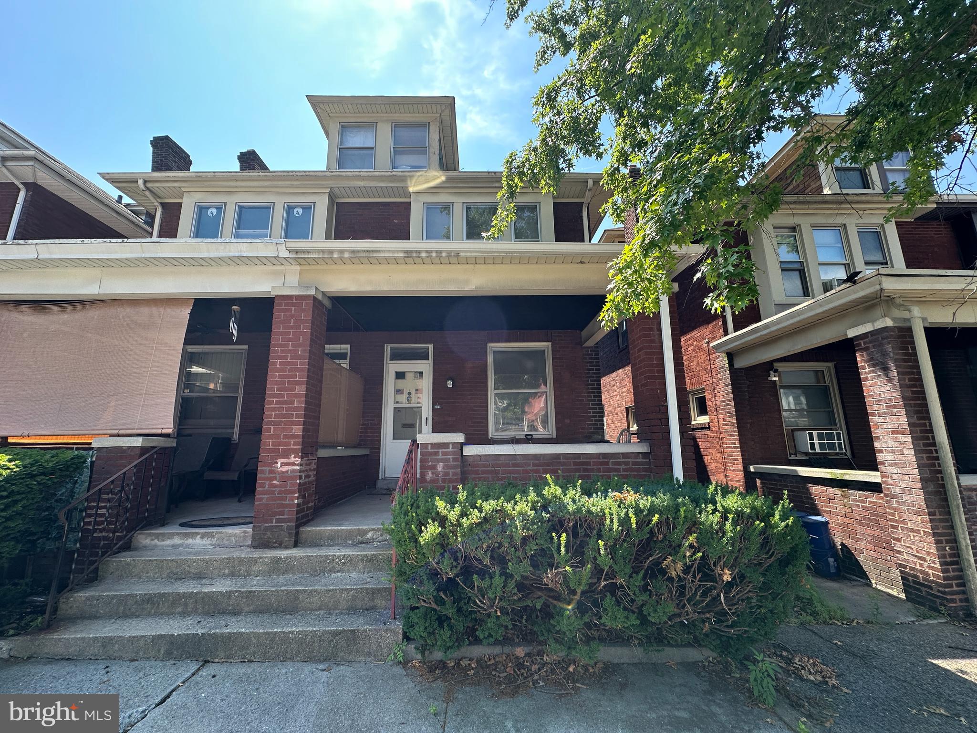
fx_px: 395
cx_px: 488
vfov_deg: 85.7
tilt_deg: +12.3
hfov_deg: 102.1
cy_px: 366
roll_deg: +1.2
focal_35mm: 14
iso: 40
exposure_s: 1/268
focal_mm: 2.22
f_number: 2.2
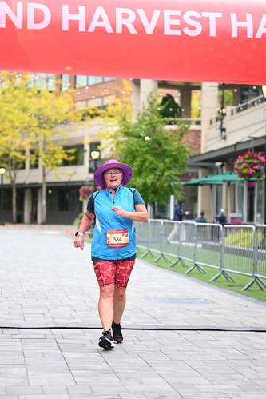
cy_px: 216
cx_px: 120
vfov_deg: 23.4
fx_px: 964
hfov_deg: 15.7
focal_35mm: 87
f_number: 2.8
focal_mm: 79
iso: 640
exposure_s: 1/1600
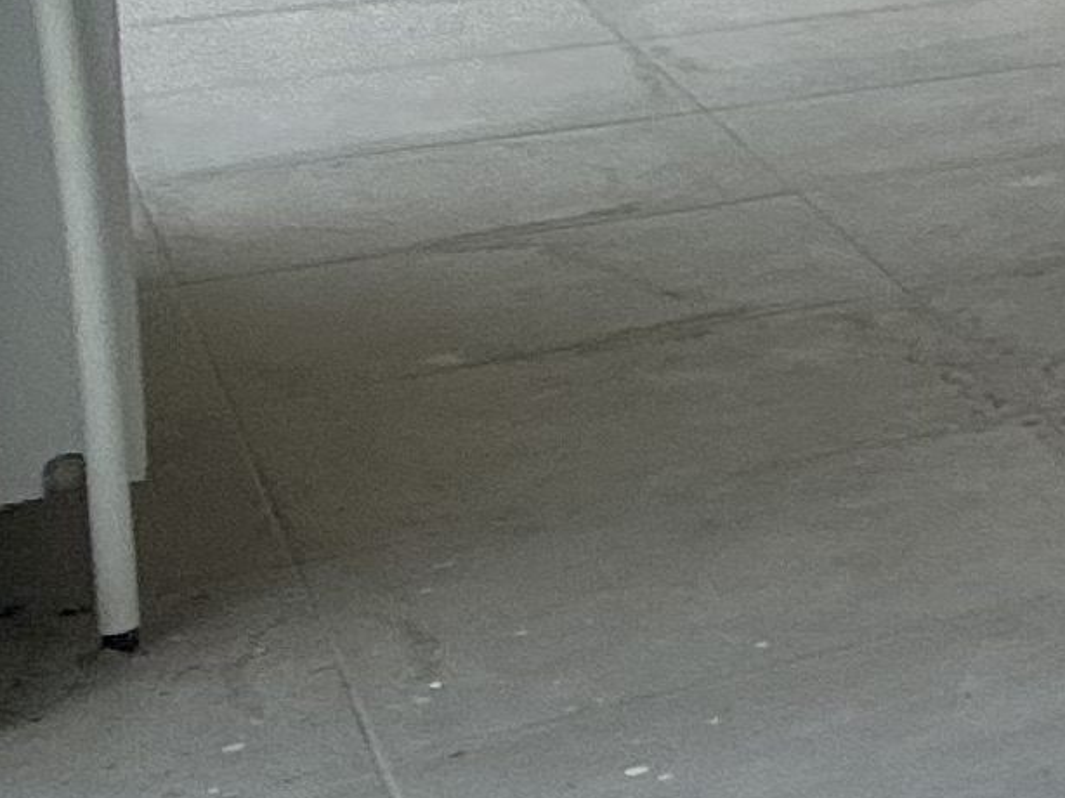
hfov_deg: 11.1
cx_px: 3289
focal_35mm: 92
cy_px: -343
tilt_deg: -5.4
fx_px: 2829
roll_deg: -3.5
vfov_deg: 15.0
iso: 50
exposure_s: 1/502
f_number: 2.2
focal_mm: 2.22
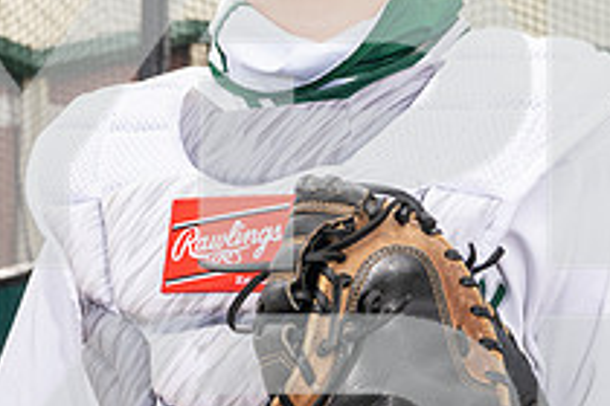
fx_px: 1881
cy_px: 135
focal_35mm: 111
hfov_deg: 18.3
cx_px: 168
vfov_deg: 12.3
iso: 100
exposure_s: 1/125
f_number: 6.3
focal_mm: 39
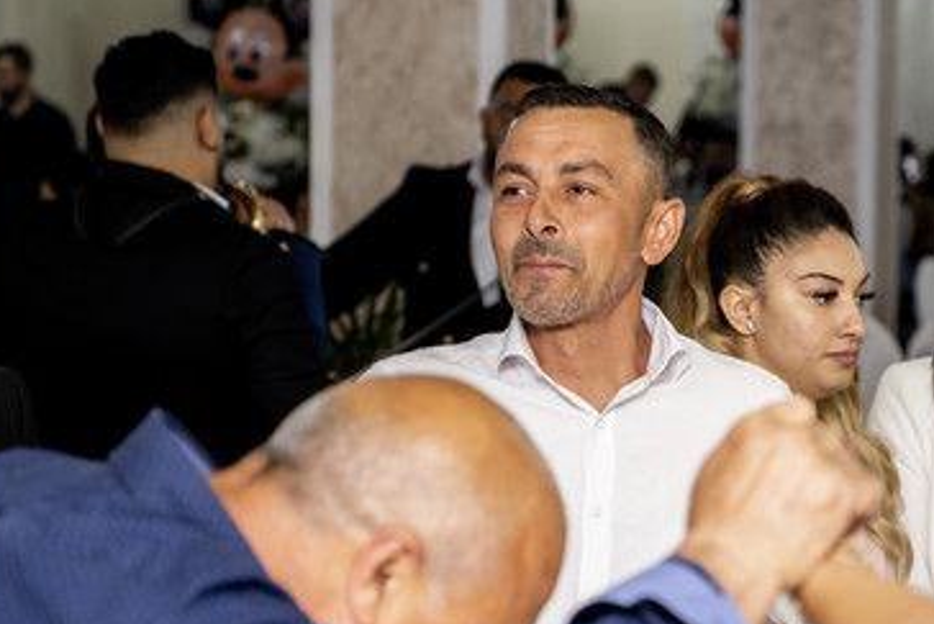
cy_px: 320
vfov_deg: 9.4
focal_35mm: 146
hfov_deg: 14.0
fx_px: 3789
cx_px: 703
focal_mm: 55
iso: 1250
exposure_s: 1/160
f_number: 2.8
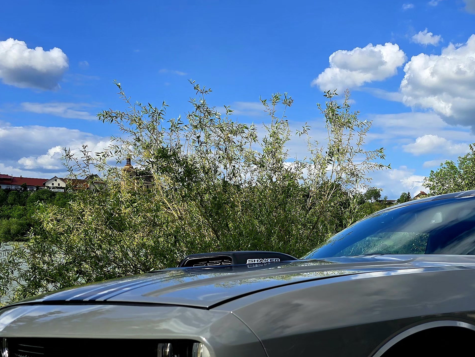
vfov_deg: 29.6
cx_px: 382
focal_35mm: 48
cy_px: 282
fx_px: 659
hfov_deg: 38.2
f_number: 1.7
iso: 12
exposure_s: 1/769
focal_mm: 6.3
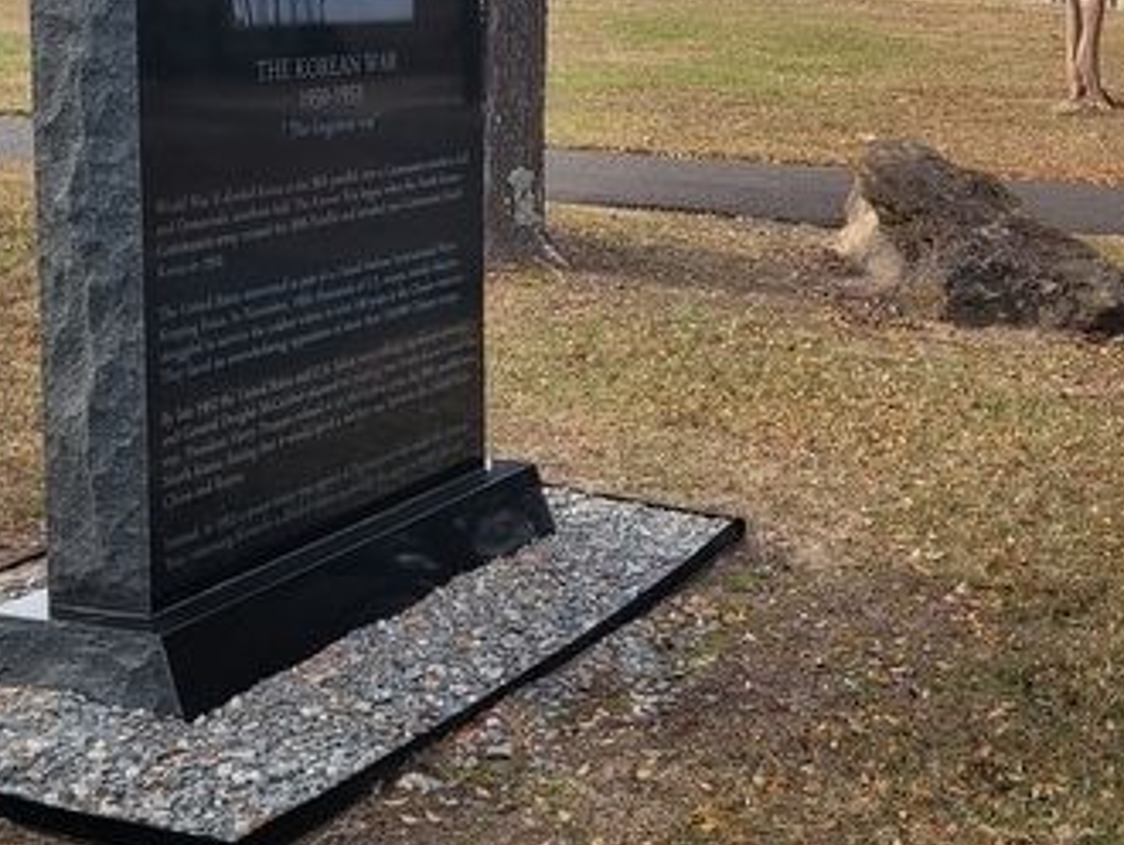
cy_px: 181
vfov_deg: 23.0
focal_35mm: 63
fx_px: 2047
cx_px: 875
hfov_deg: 30.1
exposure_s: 1/1053
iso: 40
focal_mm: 5.4
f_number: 1.8
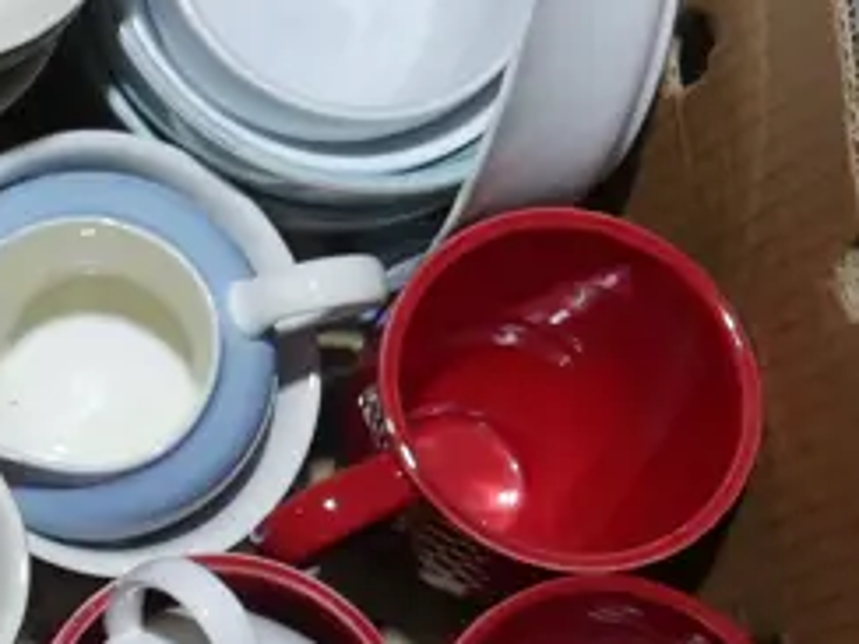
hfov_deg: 10.3
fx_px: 4367
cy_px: 0
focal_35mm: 176
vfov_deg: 8.4
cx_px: -863
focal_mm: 21
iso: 320
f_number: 4.6
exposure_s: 1/60
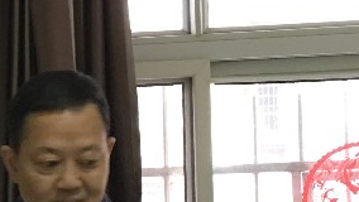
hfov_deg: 17.8
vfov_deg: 10.5
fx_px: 1086
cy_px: 249
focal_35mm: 114
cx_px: -78
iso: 100
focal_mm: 4.15
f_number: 2.2
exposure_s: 1/4
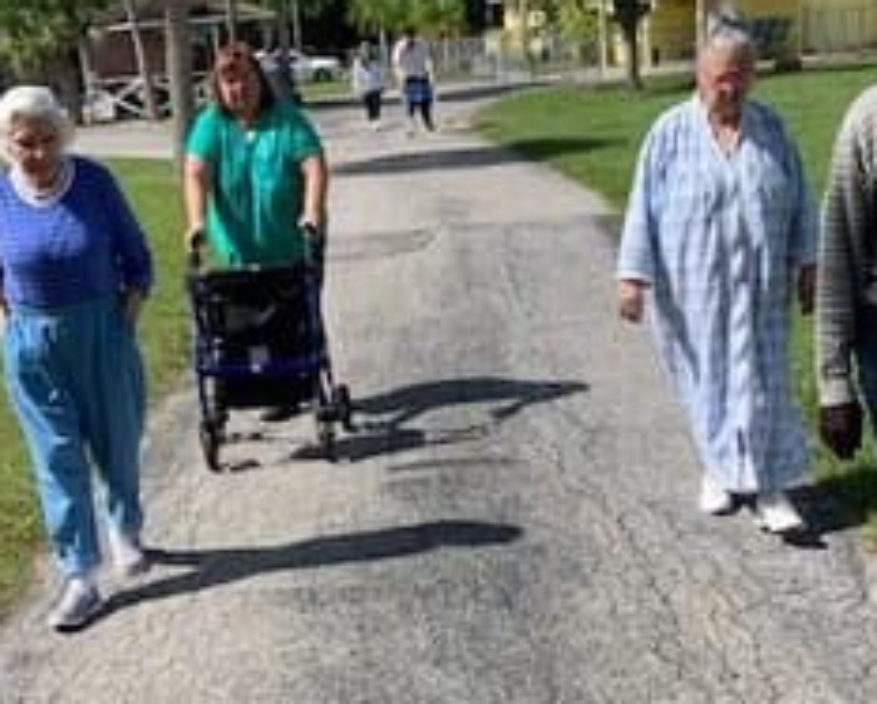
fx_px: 1507
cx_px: 410
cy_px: 503
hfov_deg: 32.4
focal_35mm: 58
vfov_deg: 26.0
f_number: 1.8
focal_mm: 4.25
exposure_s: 1/2160
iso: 25
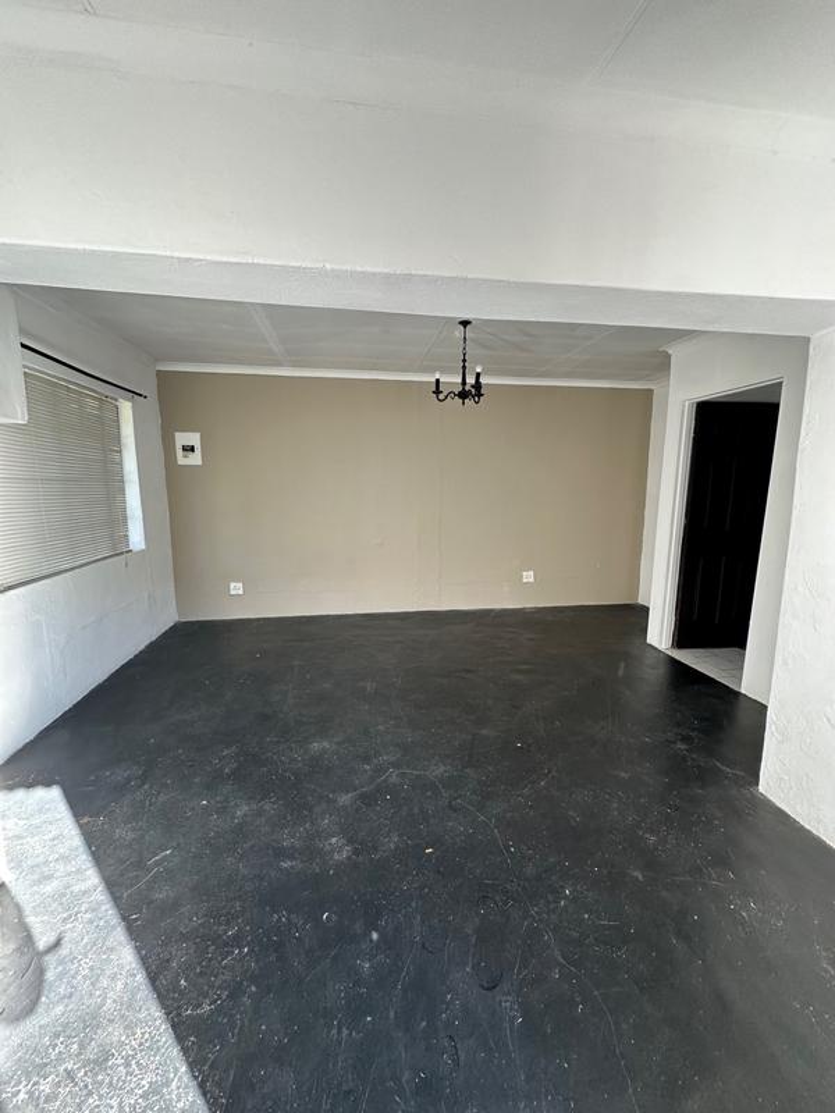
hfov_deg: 85.7
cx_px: 418
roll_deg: -0.5
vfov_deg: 102.1
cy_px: 556
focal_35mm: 14
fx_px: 450
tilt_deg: -8.9
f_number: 2.2
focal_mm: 2.22
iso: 125
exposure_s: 1/99
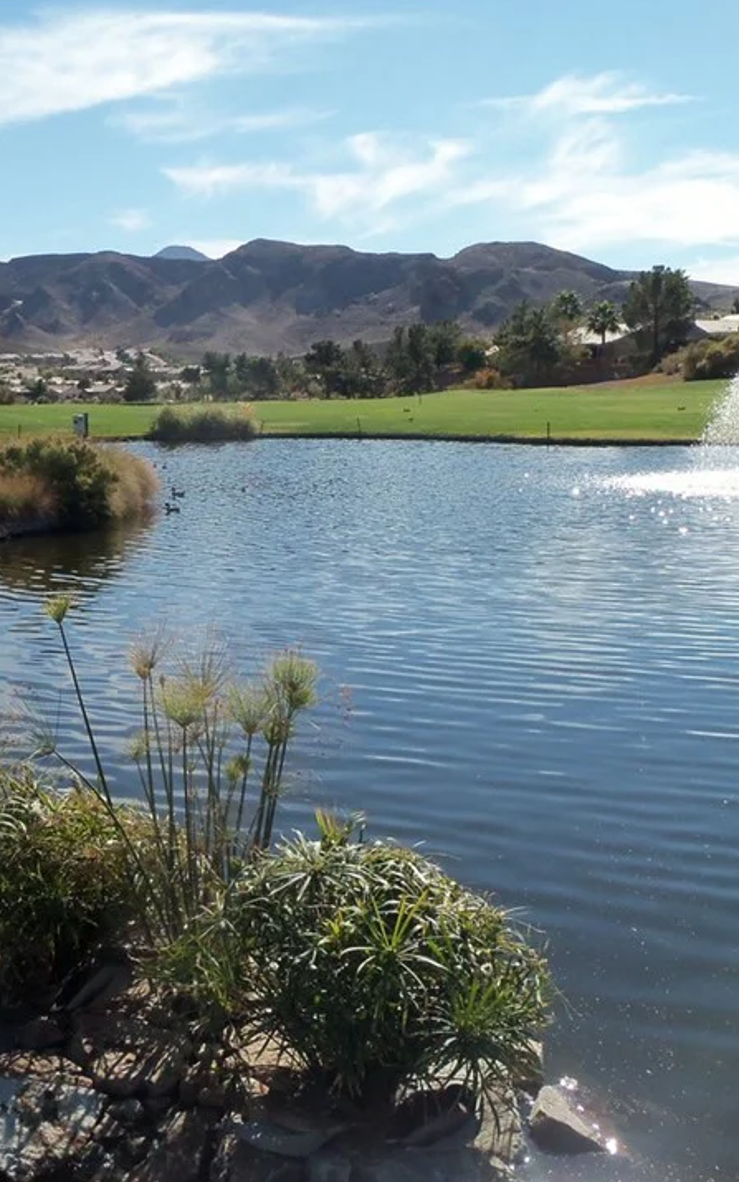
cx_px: 223
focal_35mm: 44
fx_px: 1418
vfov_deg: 45.3
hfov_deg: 28.9
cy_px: 610
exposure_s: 1/160
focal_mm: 5.2
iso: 80
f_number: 8.6
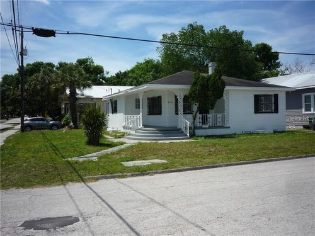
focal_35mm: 32
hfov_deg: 56.8
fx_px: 291
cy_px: 118
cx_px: 158
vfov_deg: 44.2
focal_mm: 5.2
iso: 100
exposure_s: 1/500
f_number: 5.6
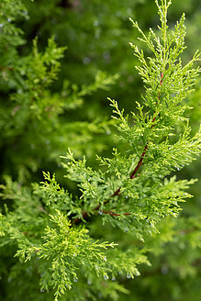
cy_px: 152
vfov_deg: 27.3
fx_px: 619
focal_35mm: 74
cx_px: 131
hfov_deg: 18.4
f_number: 2.8
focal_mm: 54
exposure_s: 1/60
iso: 200
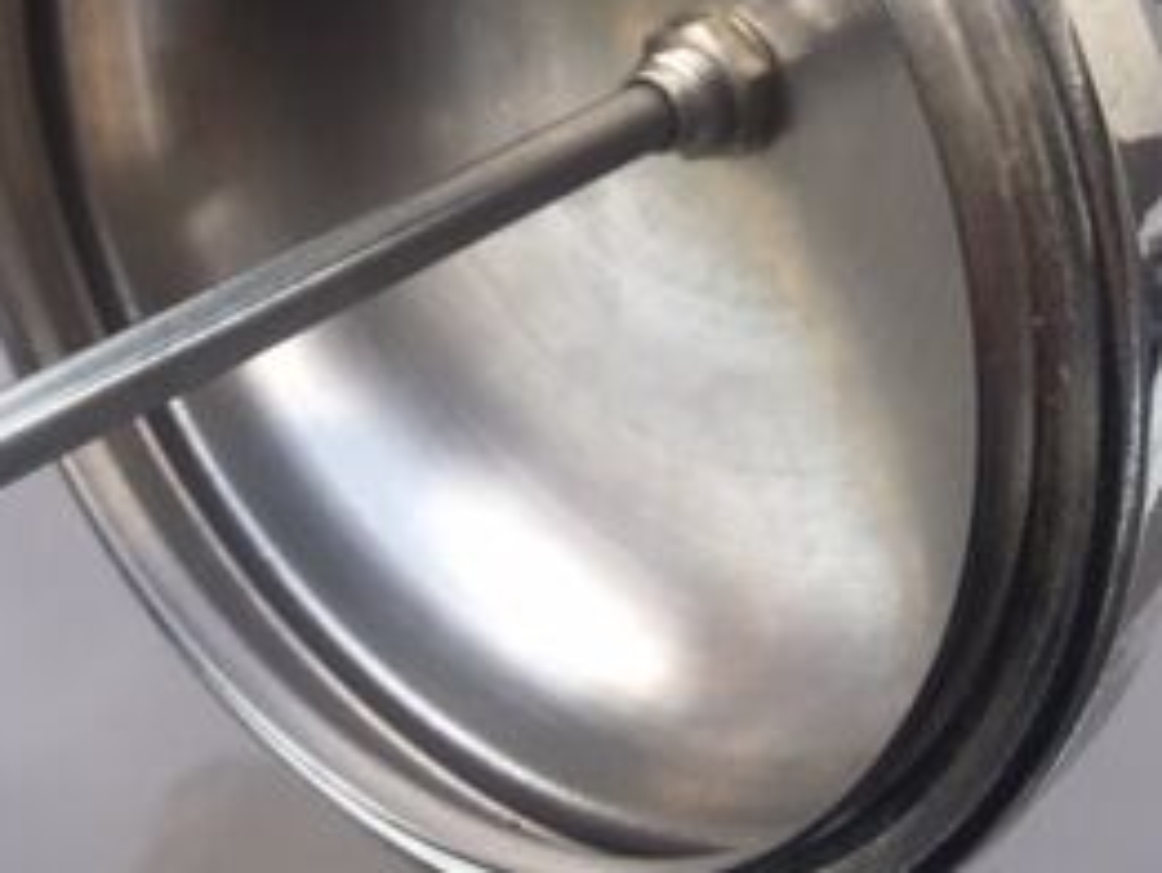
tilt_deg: -58.5
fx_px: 2384
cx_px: 877
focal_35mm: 71
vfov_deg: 19.8
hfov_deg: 27.0
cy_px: -89
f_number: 2.2
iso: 32
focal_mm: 4.15
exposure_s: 1/126
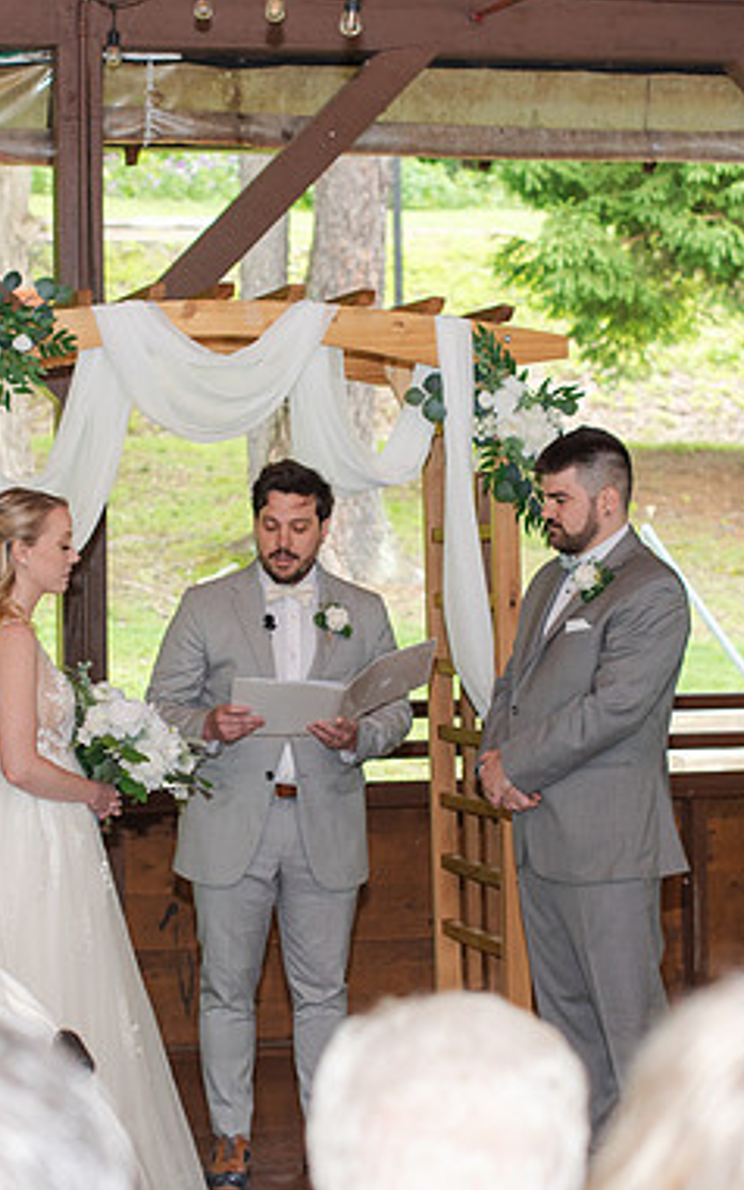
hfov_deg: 14.0
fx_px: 3018
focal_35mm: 93
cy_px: 630
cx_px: 265
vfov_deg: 22.3
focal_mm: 50
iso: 800
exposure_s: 1/200
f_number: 3.5
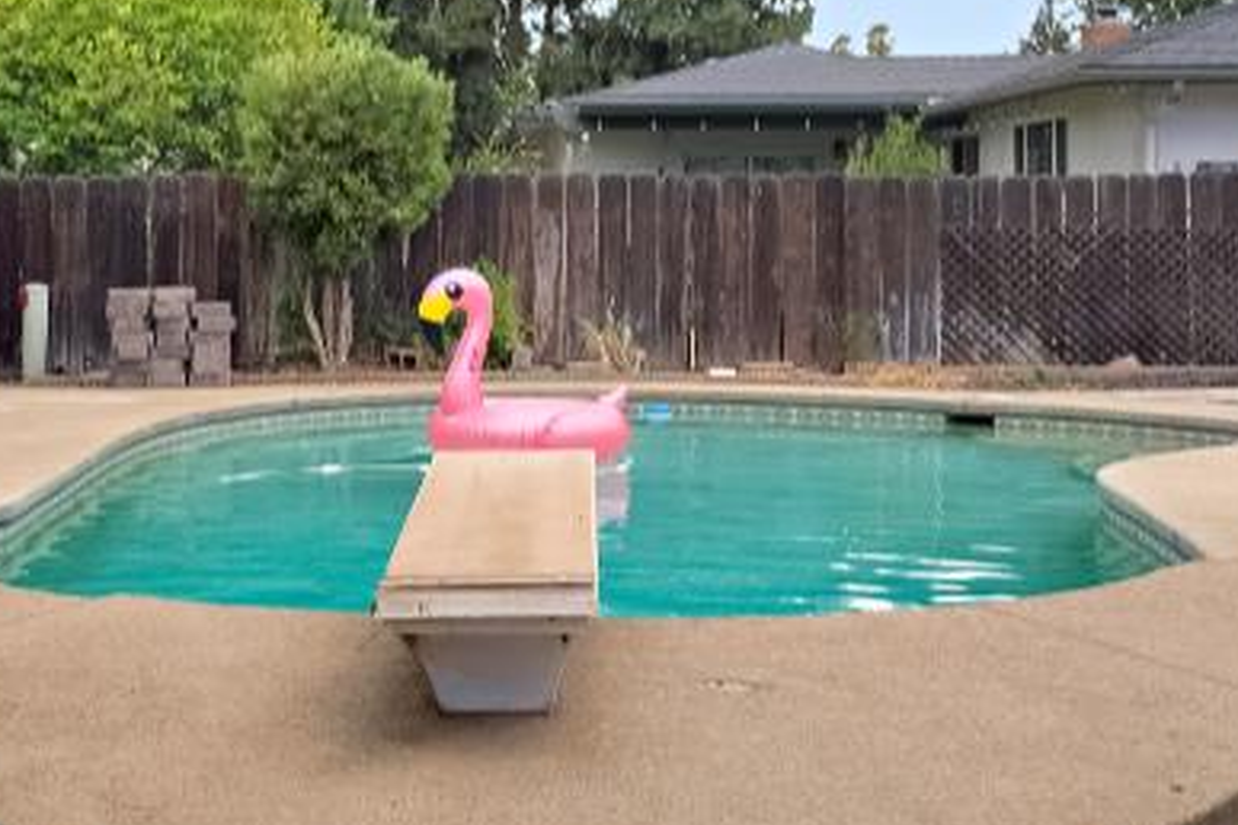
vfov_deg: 21.1
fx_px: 2199
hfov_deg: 31.4
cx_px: 509
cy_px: 219
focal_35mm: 64
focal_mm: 11
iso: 400
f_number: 8
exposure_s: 1/500
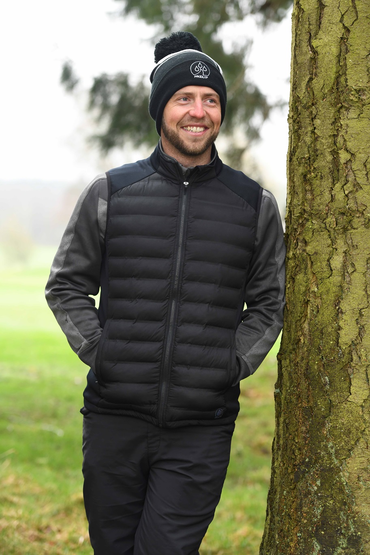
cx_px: 185
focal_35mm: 102
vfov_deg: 20.0
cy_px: 278
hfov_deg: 13.4
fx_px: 1572
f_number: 4
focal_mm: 102
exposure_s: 1/400
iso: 640
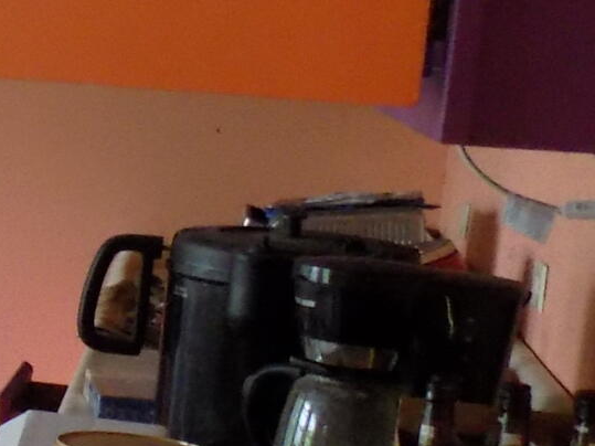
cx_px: -734
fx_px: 2200
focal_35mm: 128
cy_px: 288
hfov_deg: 12.7
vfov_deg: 11.6
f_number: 3.1
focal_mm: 4
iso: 250
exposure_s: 1/30
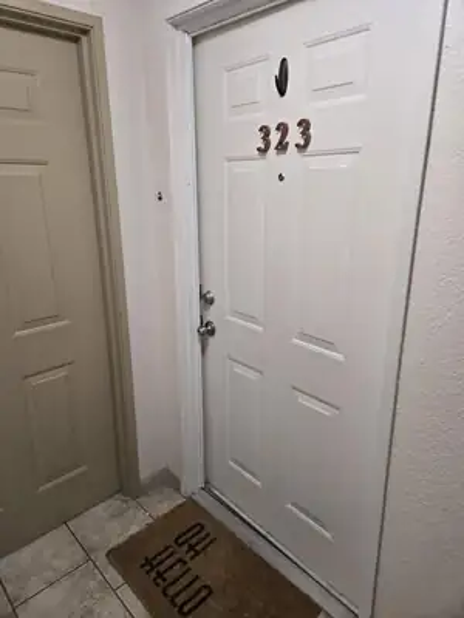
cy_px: 309
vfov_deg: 73.9
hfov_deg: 58.9
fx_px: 411
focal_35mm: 23
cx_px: 232
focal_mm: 5.4
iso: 320
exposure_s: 1/120
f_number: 1.8
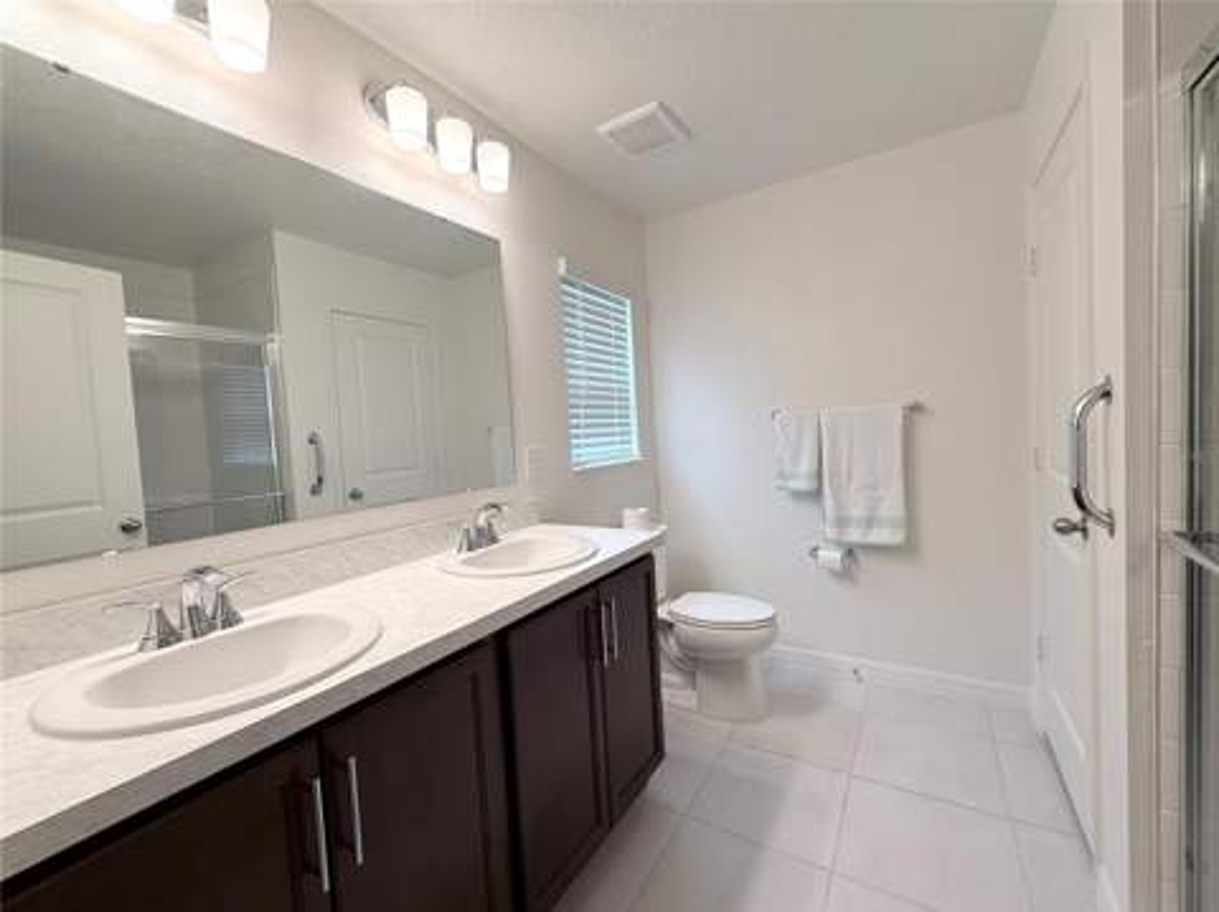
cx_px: 610
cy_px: 456
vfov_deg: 85.6
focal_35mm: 14
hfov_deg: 102.1
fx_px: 493
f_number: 2.2
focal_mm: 2.22
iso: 80
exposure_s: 1/120
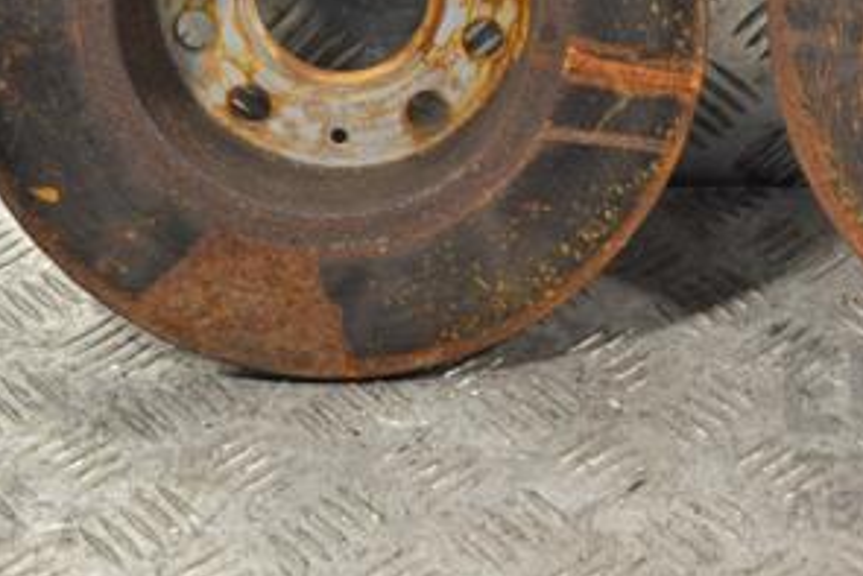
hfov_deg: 17.4
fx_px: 2782
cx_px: 728
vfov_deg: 11.7
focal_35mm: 116
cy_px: 0
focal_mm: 38
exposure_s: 1/50
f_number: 5
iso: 400
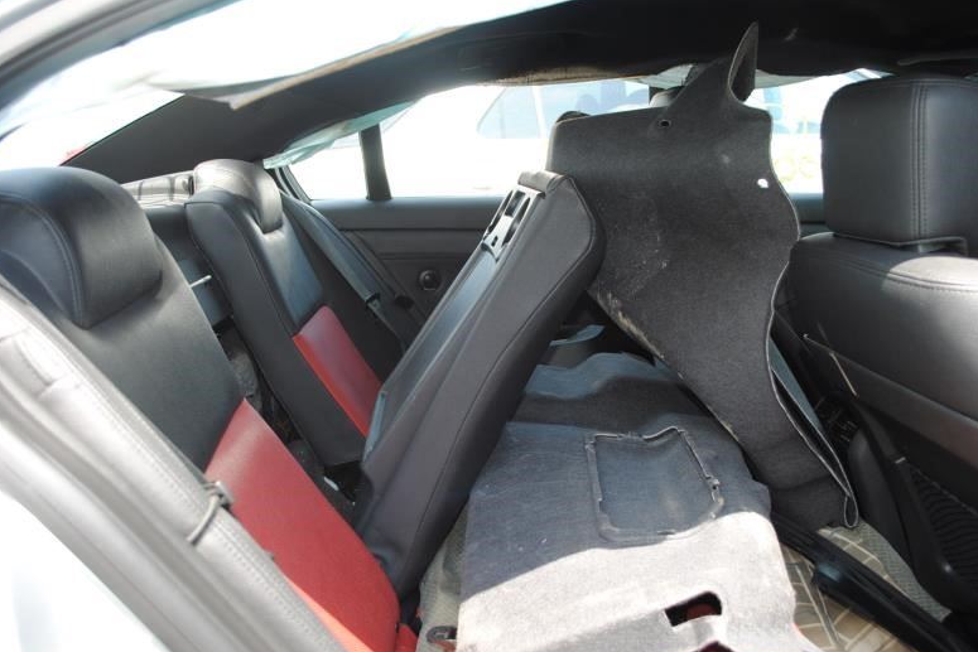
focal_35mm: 31
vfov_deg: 42.3
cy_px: 335
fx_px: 842
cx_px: 476
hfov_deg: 60.3
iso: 180
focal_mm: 20
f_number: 3.8
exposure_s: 1/125
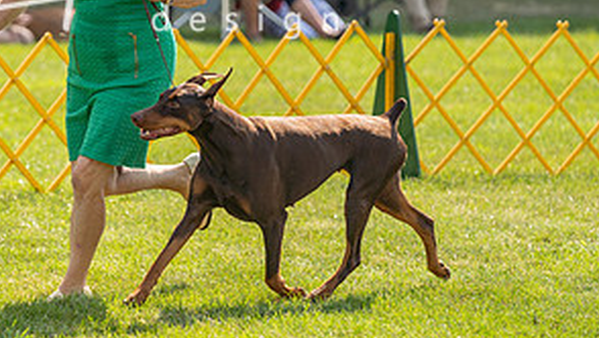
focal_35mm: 357
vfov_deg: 3.4
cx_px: 86
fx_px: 5675
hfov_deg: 6.0
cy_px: 82
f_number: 3.5
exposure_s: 1/1600
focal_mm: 173
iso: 200
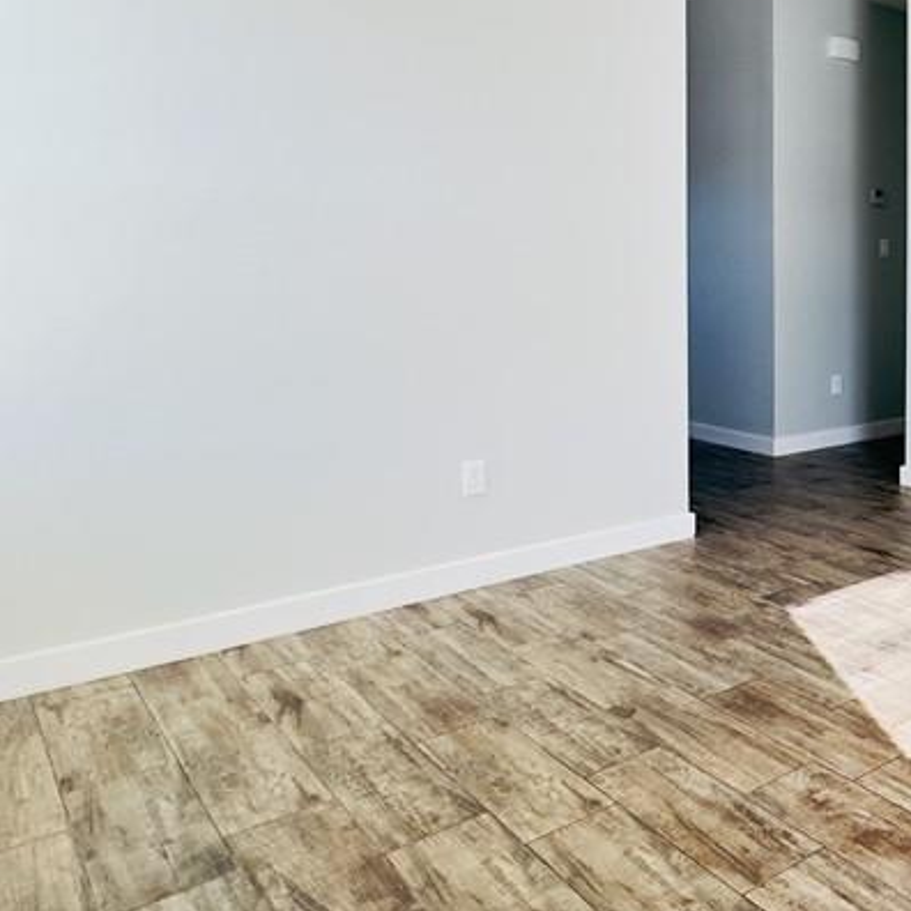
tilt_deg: -1.3
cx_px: 955
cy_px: 294
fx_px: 953
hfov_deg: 42.4
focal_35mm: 32
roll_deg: +0.1
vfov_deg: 50.1
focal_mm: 2.22
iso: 200
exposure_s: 1/99
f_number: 2.2
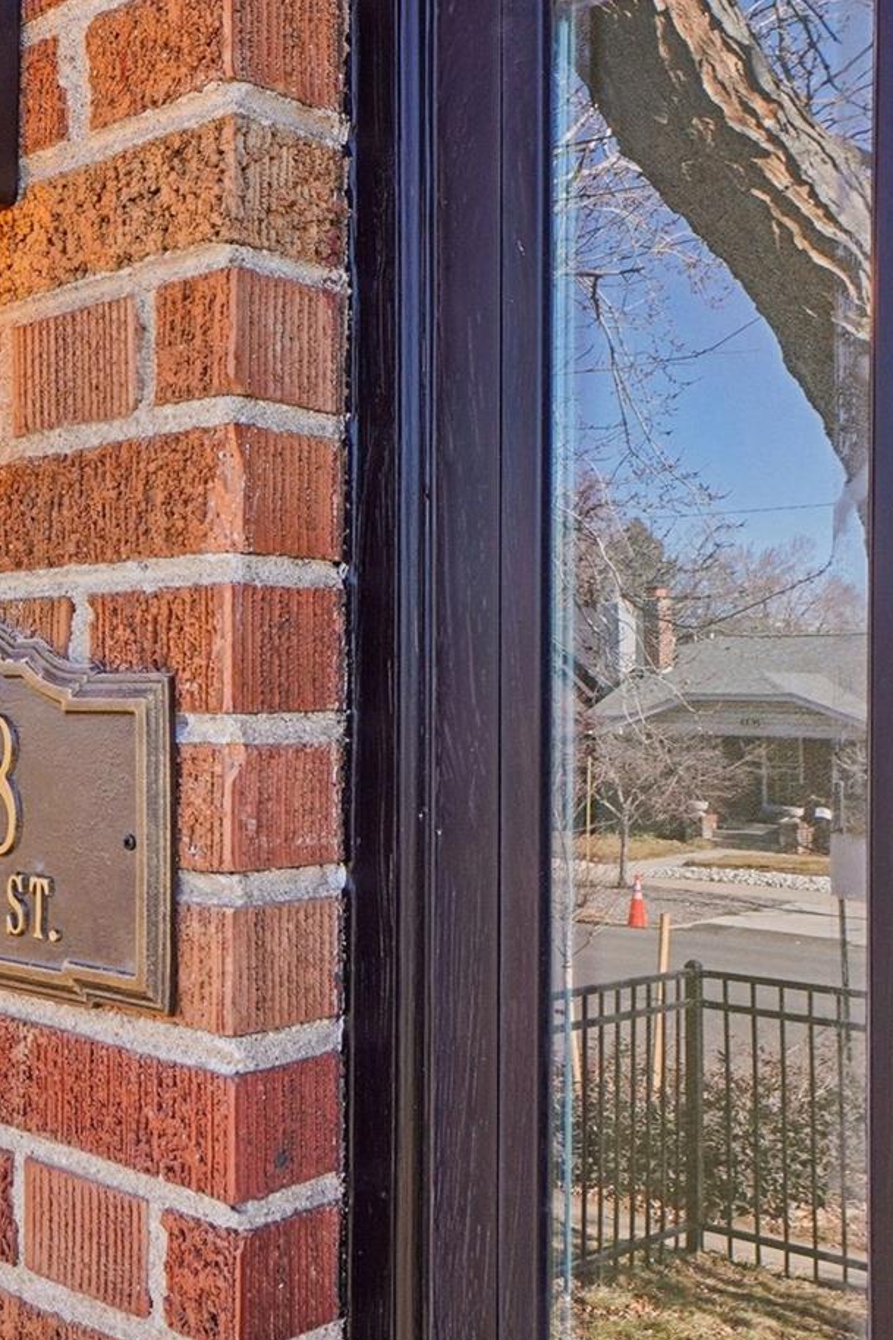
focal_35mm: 42
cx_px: -26
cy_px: 710
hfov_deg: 29.5
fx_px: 1563
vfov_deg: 46.4
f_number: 8
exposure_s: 1/50
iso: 100
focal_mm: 16
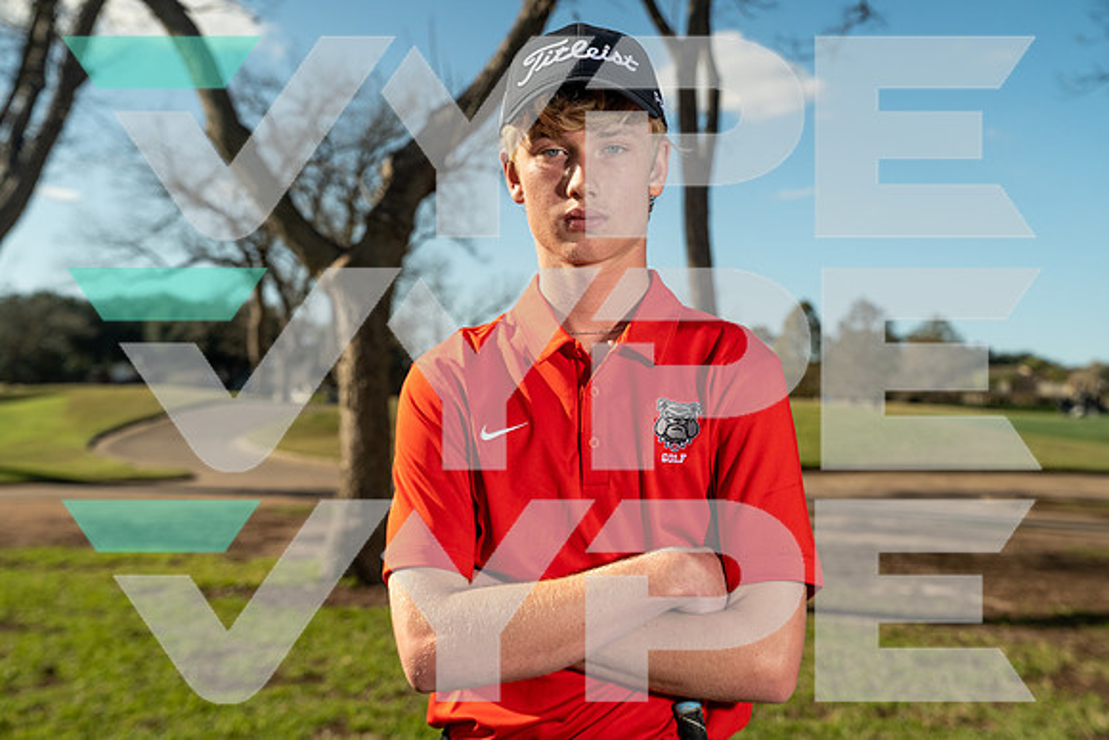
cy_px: 370
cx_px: 554
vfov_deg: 28.7
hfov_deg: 41.9
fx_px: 1448
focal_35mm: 47
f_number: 4.5
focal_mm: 47
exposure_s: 1/200
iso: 500
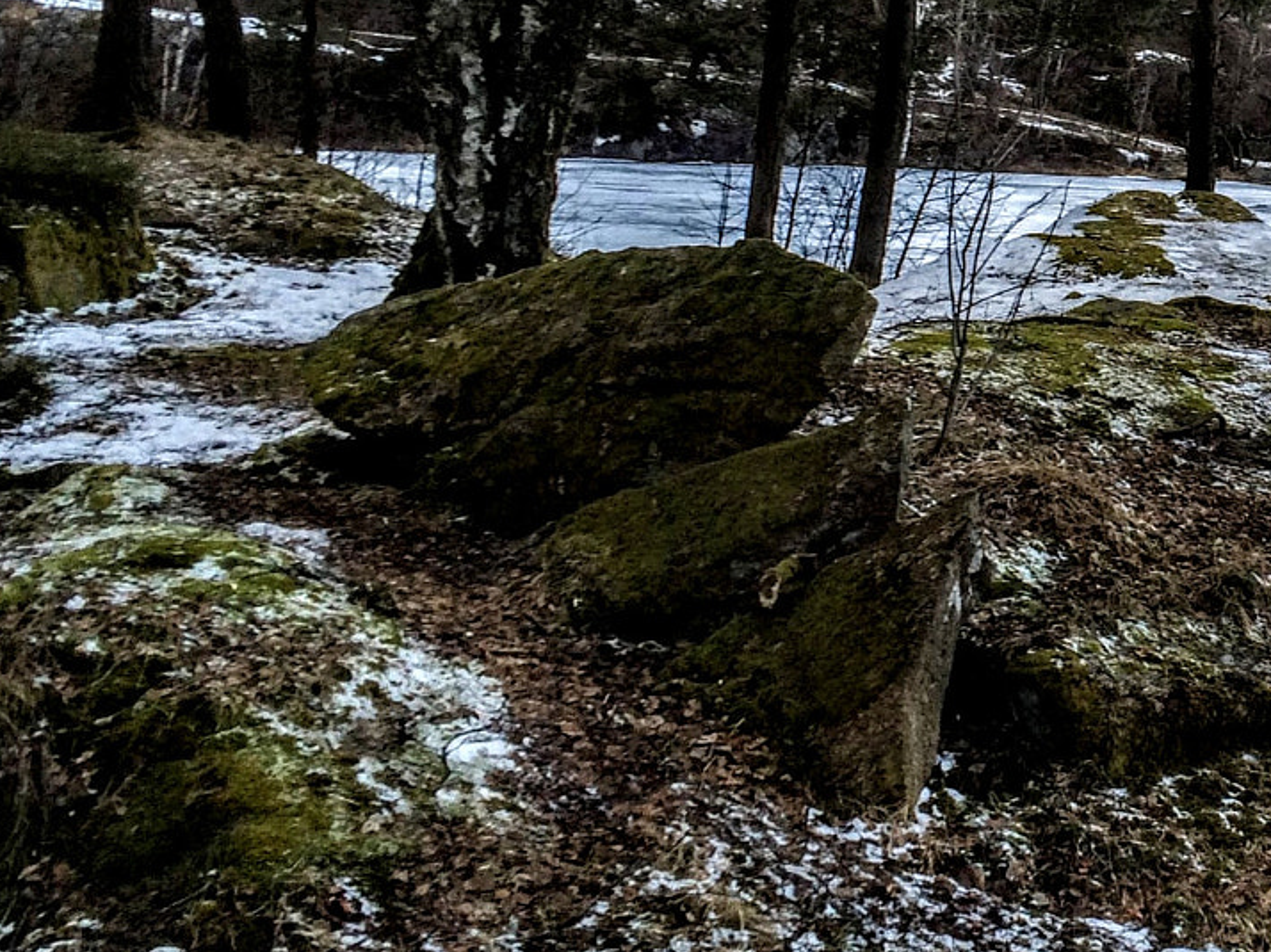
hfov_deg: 27.3
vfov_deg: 22.2
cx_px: 1397
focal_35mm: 65
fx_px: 2386
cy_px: 167
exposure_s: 1/143
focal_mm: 4.15
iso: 32
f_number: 2.2
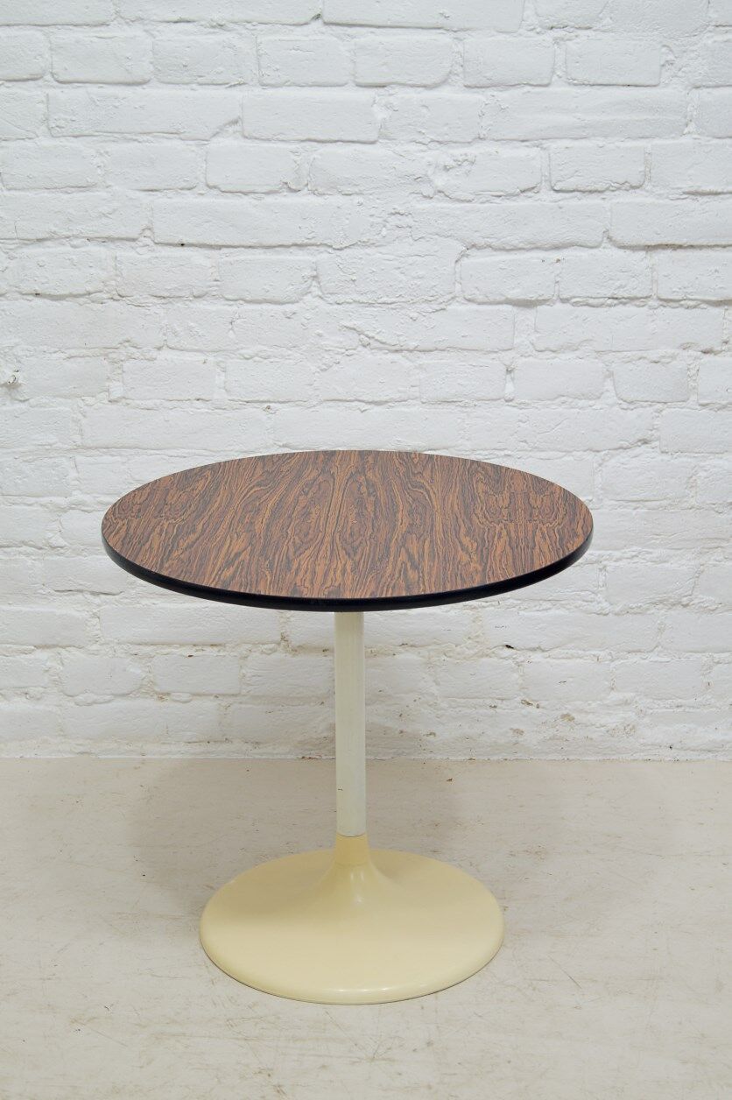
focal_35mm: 68
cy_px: 550
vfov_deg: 29.9
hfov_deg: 20.1
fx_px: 2061
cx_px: 366
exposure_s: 1/15
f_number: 5.6
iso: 200
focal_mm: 45
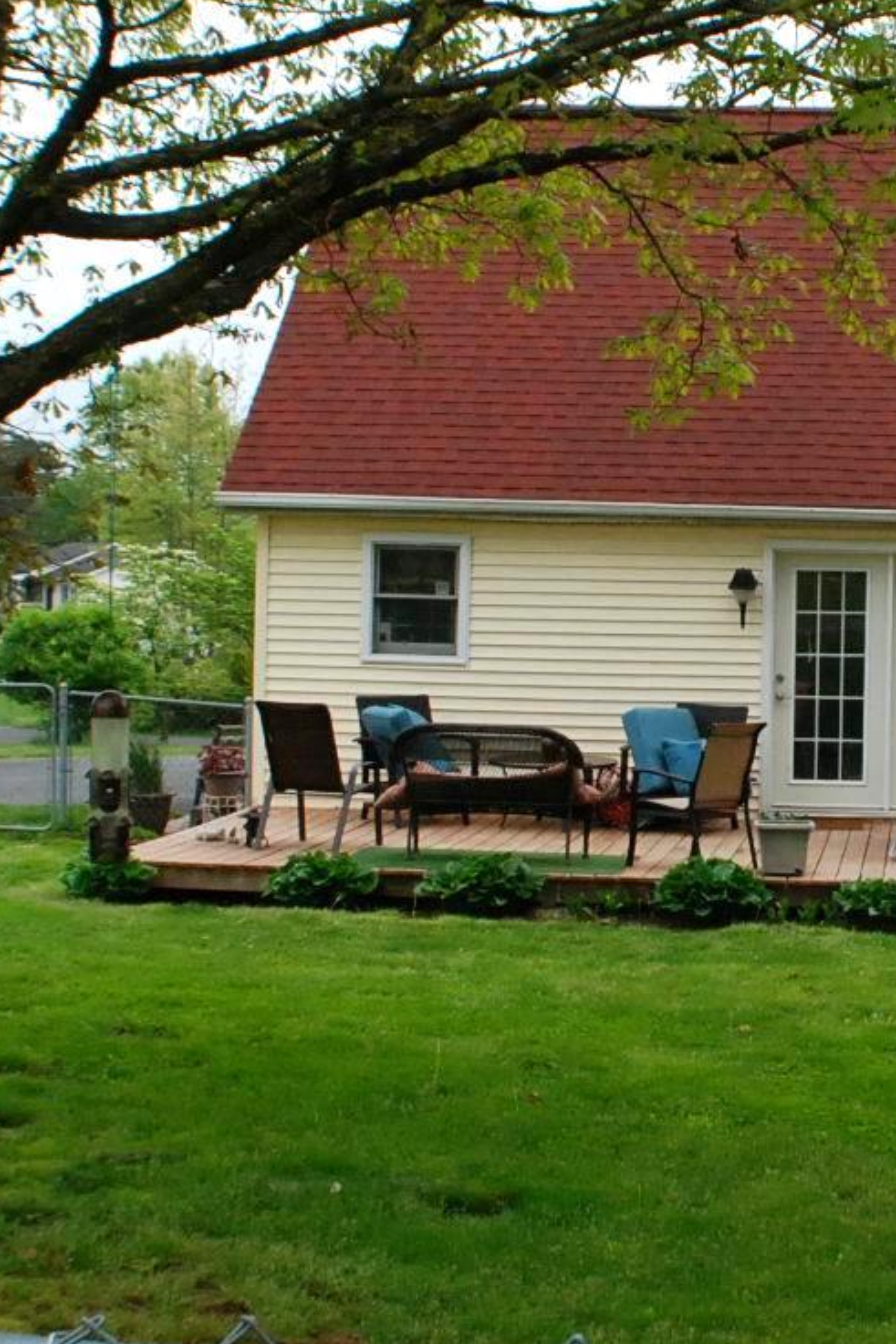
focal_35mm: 79
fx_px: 2948
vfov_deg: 25.7
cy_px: 614
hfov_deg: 16.9
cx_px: 927
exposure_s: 1/320
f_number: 9
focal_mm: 20
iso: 1000
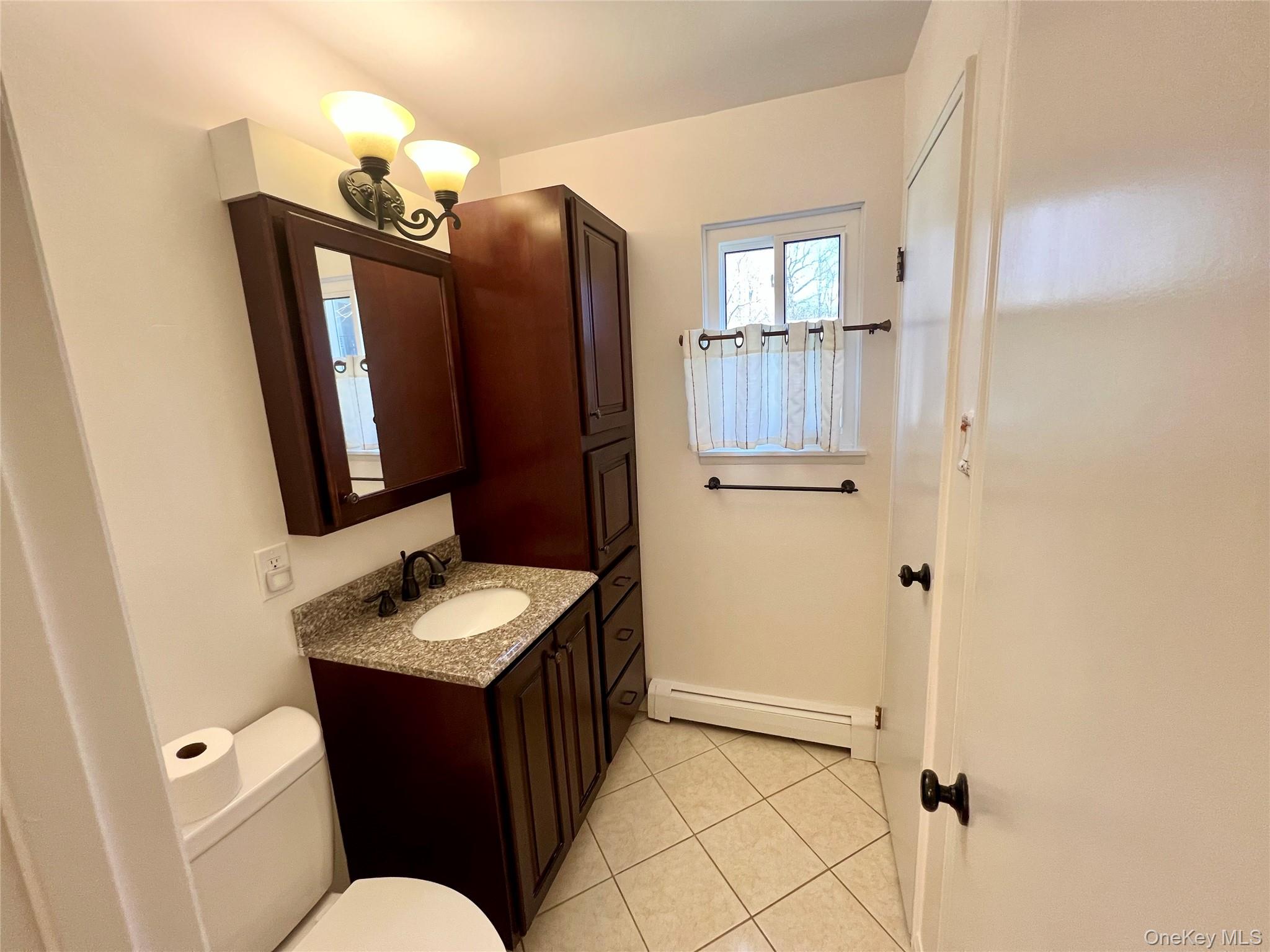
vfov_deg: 89.9
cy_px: 476
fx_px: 477
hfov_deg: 106.2
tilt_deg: -9.9
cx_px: 635
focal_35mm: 13
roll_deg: +3.7
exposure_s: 1/120
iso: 200
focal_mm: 1.57
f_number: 1.8
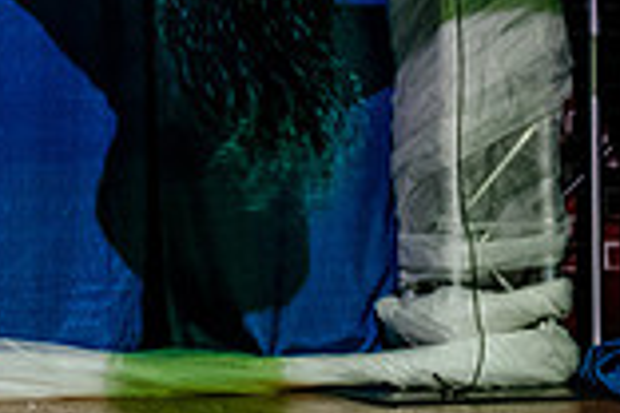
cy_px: -231
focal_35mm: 239
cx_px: -330
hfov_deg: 8.4
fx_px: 4116
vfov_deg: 5.7
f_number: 2.8
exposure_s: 1/125
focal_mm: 55
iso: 2500
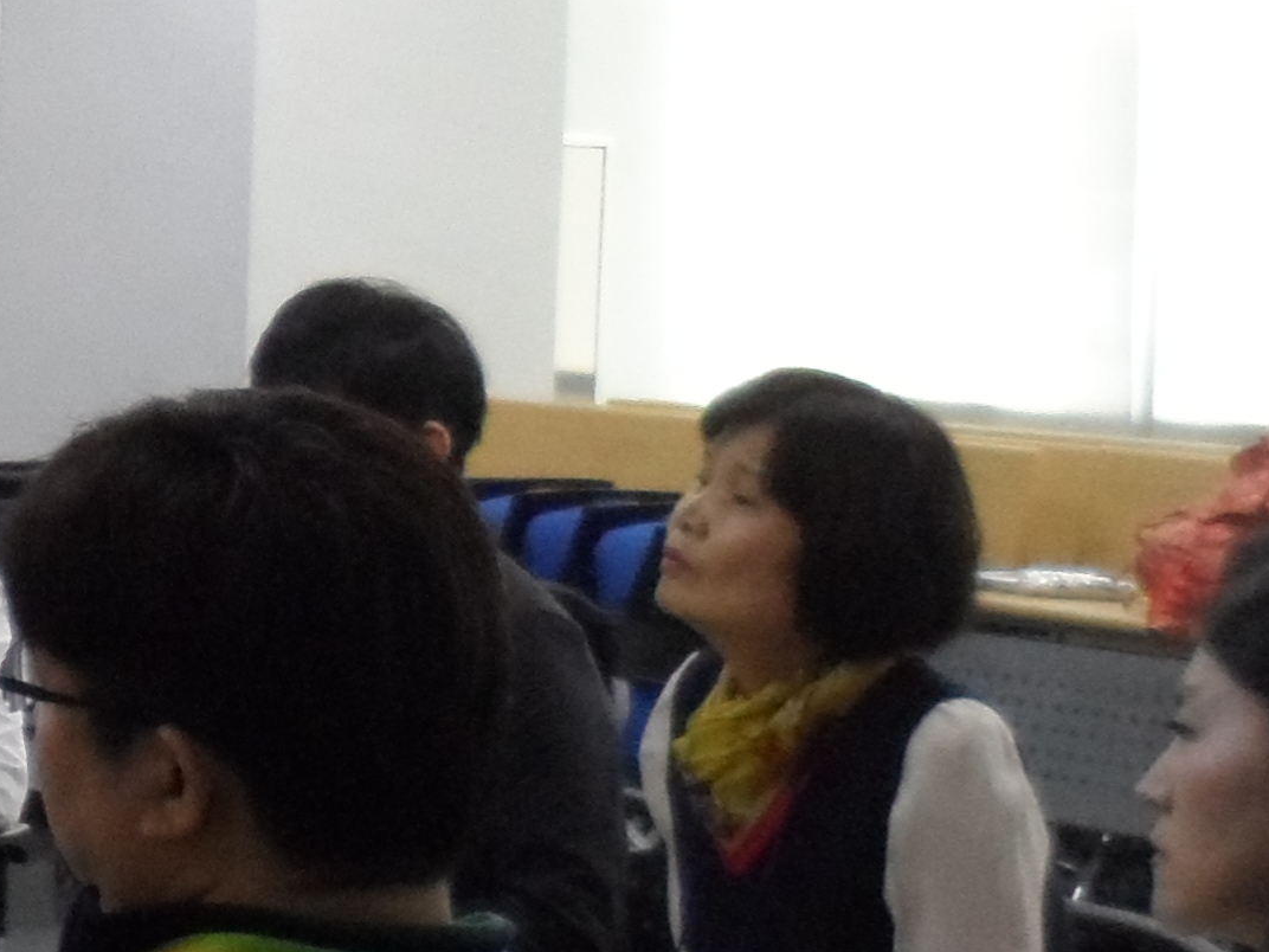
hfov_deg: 13.6
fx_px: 4729
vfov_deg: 11.5
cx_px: -1058
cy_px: 413
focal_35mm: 129
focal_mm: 5.7
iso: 400
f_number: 3.5
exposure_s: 1/30
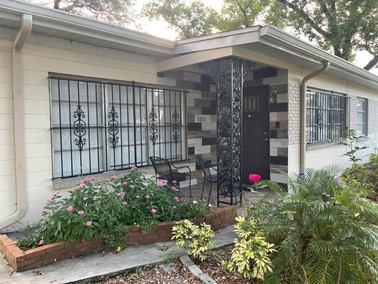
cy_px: 142
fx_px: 284
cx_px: 189
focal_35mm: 26
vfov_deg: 53.1
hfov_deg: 67.3
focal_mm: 5.1
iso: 125
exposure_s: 1/121
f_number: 1.6
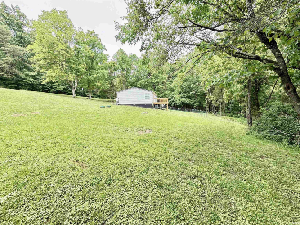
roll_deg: +0.2
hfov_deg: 102.1
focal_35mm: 14
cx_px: 150
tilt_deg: -3.8
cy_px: 112
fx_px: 121
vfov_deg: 85.7
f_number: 2.2
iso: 64
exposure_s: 1/122
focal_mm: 2.22
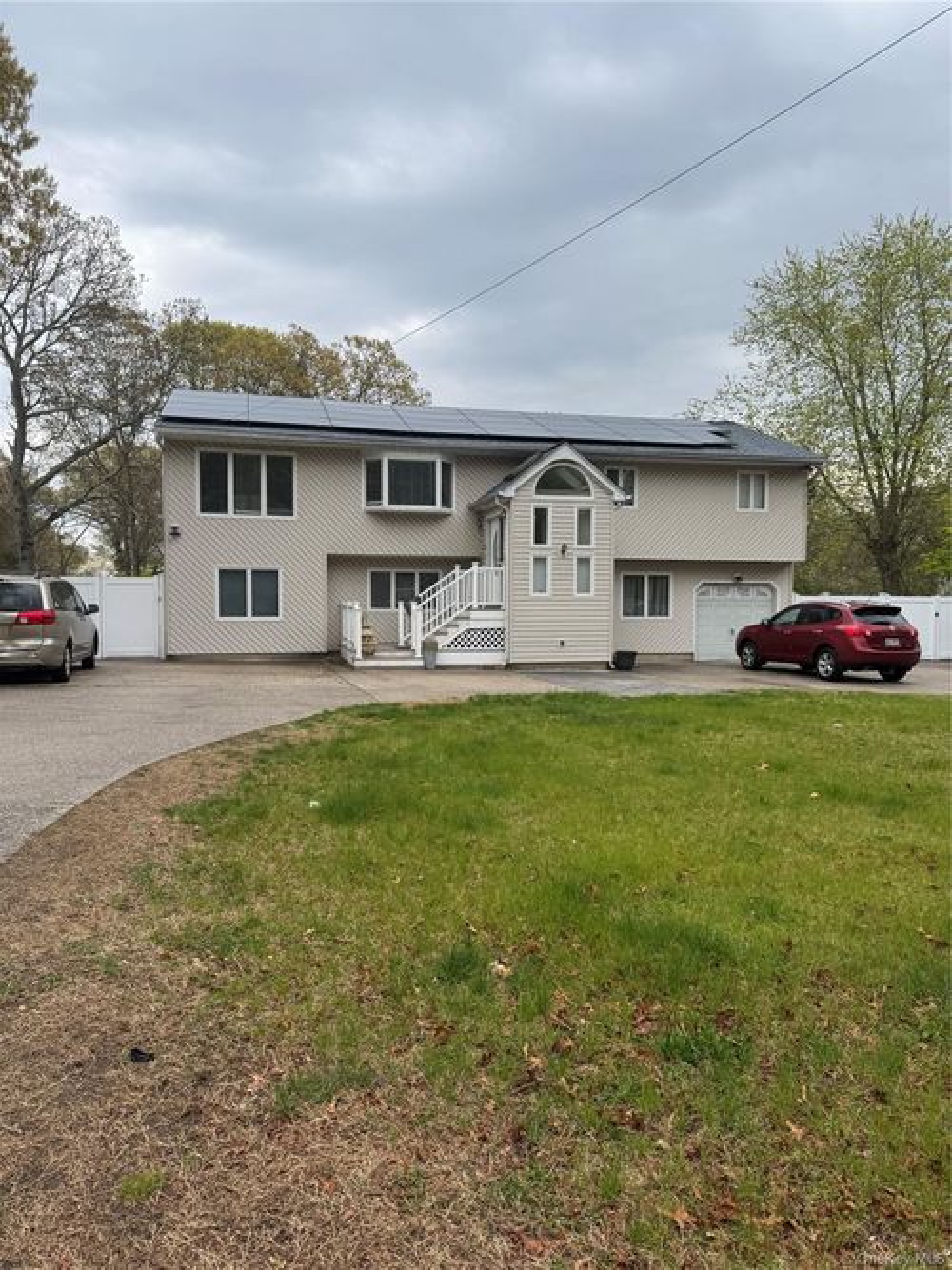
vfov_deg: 71.6
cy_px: 635
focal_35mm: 24
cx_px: 476
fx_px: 880
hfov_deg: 56.8
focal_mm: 6.76
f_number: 1.78
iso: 80
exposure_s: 1/980
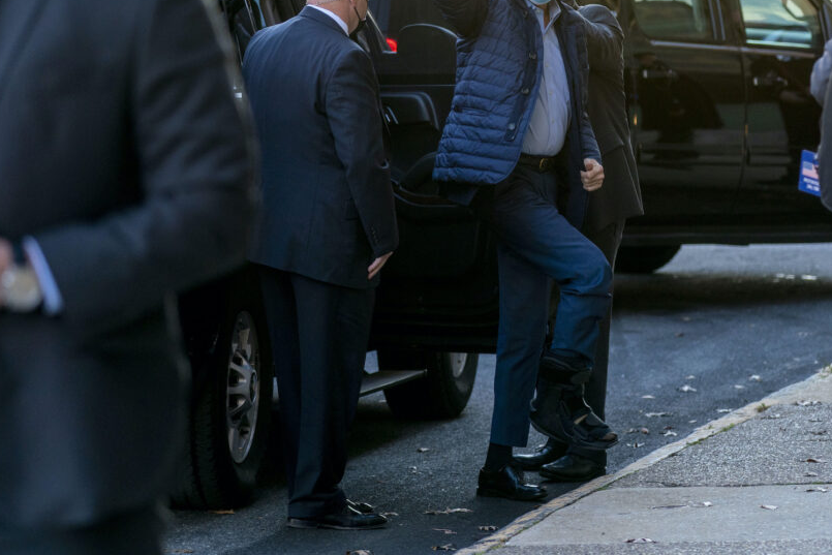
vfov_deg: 6.1
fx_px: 5177
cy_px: 213
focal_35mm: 224
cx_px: 490
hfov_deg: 9.2
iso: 1600
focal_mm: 176
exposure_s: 1/500
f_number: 5.6
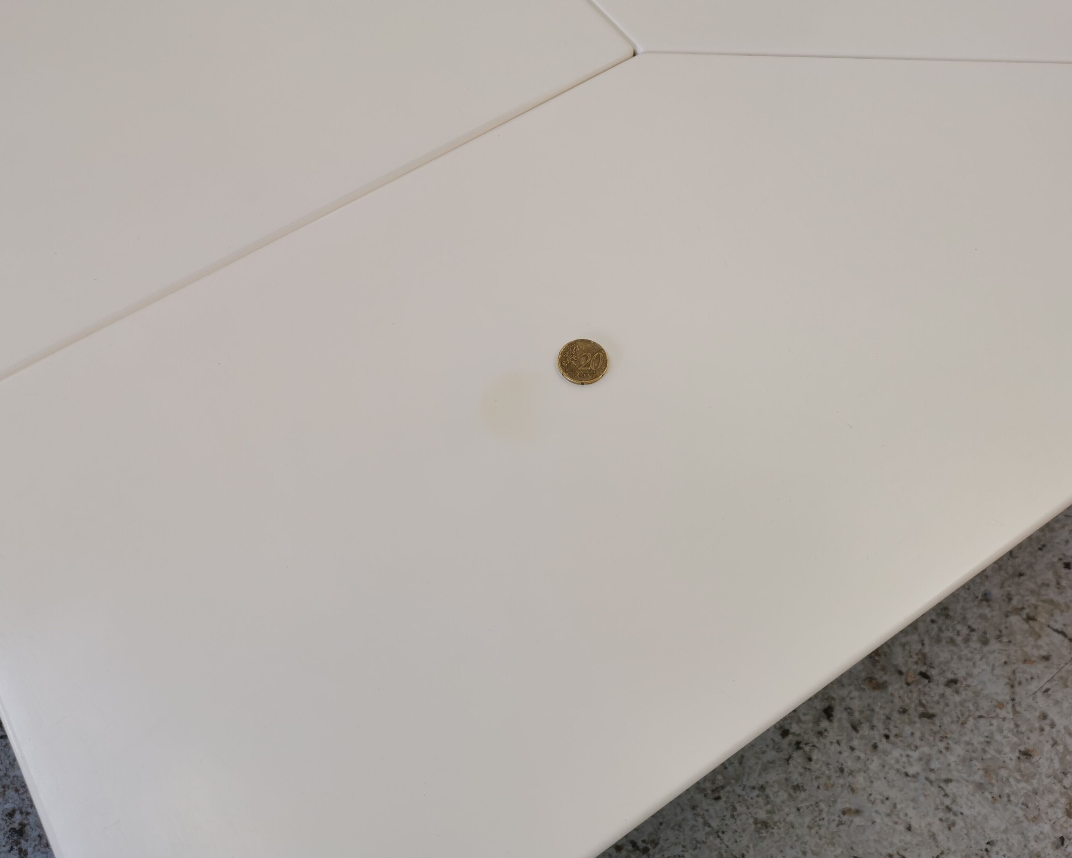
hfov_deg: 60.4
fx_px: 920
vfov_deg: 50.0
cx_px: 518
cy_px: 427
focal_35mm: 29
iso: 50
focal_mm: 5.58
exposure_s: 1/124
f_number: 1.8
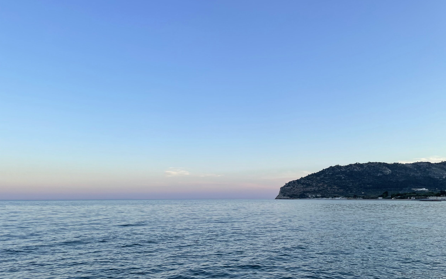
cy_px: 160
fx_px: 340
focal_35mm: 28
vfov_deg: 44.4
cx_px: 225
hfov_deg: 66.5
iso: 32
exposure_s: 1/720
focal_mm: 4.2
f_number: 1.6
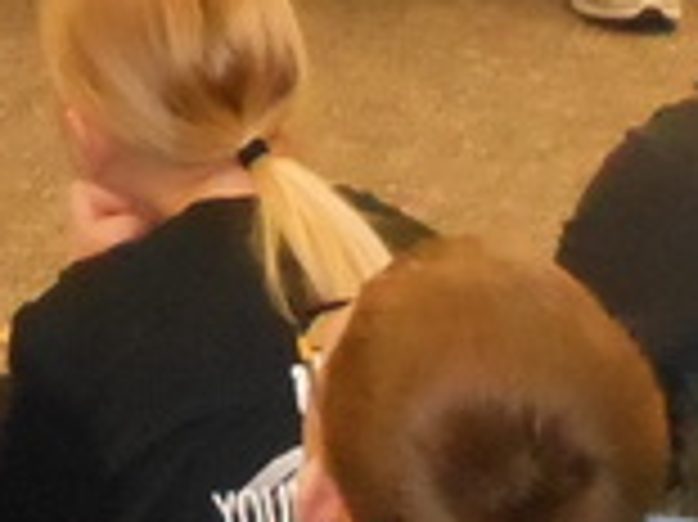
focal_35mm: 297
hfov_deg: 6.4
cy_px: -958
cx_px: -802
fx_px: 5984
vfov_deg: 4.8
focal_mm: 8.1
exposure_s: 1/30
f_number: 4.6
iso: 640
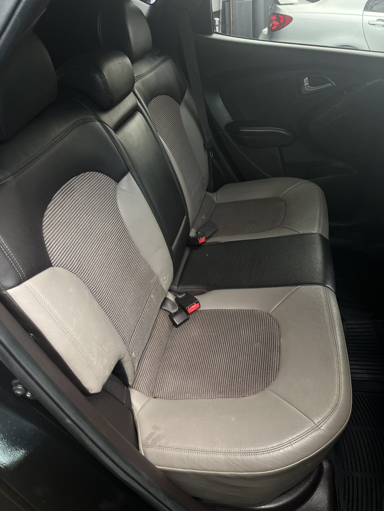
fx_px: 385
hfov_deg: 53.1
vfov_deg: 67.3
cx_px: 192
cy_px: 256
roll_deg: +7.1
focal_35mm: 26
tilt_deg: -35.9
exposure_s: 1/122
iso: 80
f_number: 1.6
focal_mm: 5.1
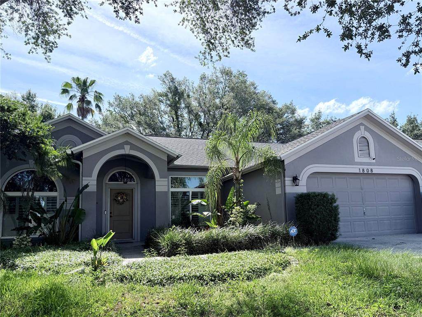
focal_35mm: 24
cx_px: 211
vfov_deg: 56.8
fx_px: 293
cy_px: 158
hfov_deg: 71.6
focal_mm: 6.76
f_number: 1.78
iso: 80
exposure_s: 1/3584
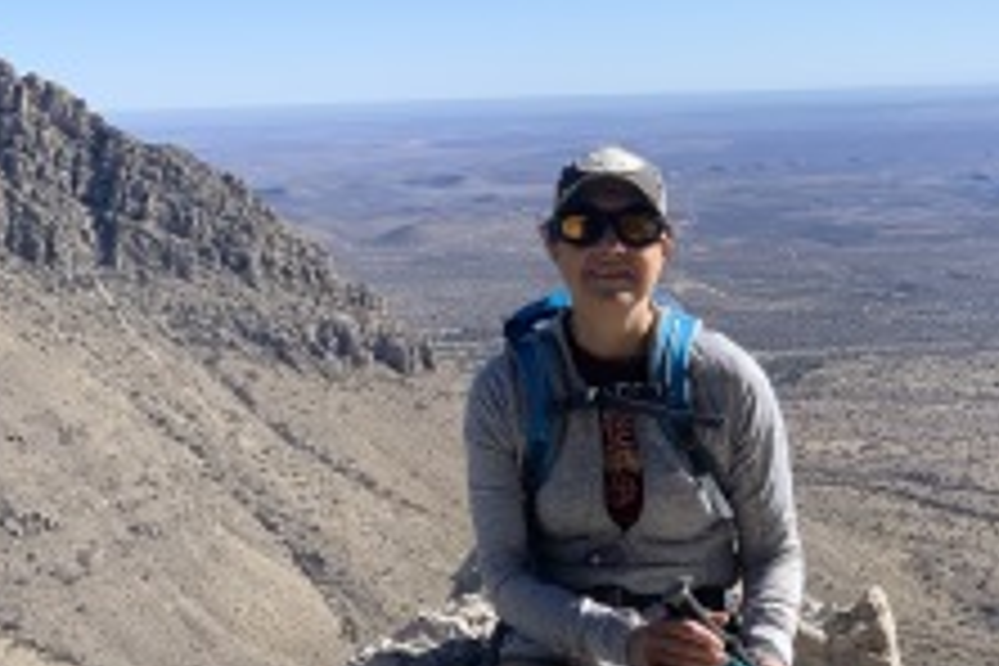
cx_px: 477
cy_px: 418
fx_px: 2470
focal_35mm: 89
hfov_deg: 22.9
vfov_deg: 15.3
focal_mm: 6
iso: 16
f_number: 2.4
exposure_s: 1/826
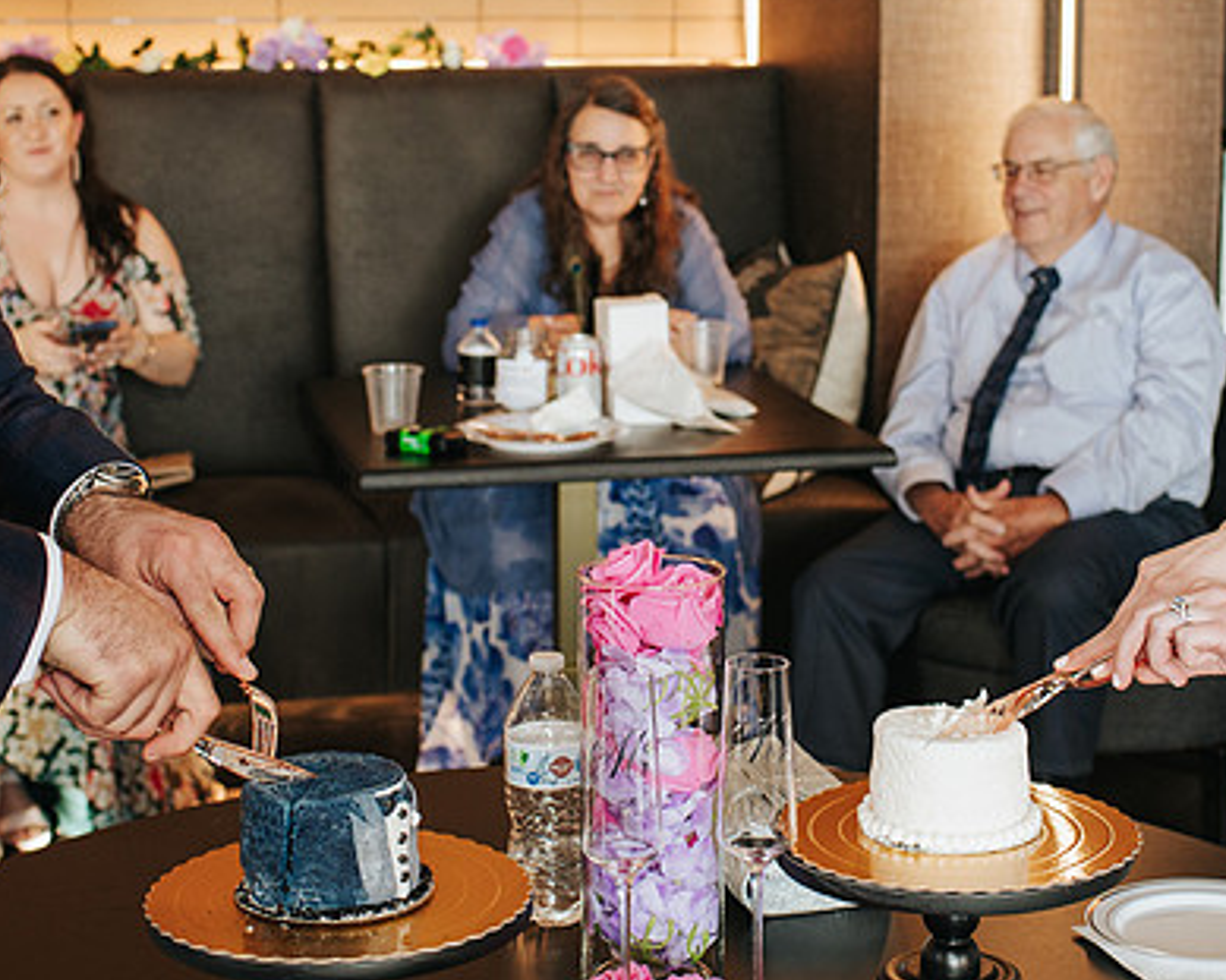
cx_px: 665
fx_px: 2612
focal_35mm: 72
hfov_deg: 26.4
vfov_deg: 21.2
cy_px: 319
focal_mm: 35
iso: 1000
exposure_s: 1/160
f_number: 3.5
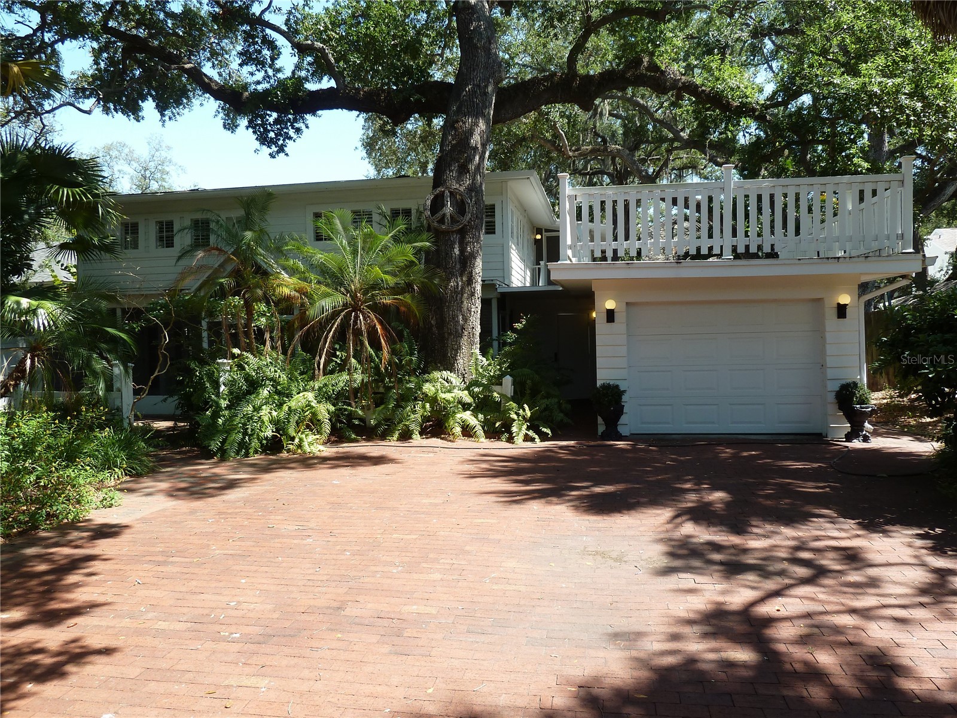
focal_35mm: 25
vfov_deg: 54.9
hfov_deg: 69.4
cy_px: 359
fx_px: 691
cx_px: 478
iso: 80
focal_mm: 4.1
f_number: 4
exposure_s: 1/160
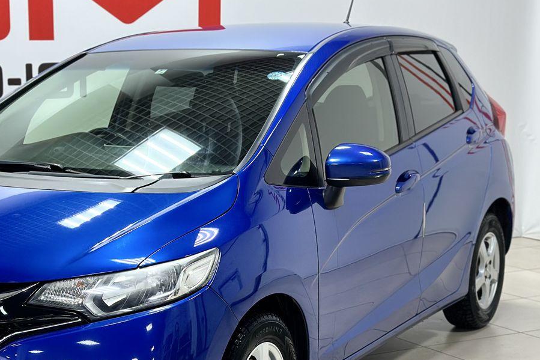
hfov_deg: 25.1
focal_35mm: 80
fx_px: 1200
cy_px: 299
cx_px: 149
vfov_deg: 16.9
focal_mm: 6.86
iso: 125
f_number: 1.78
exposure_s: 1/100
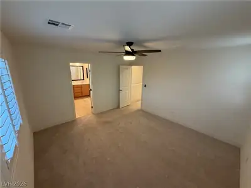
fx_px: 102
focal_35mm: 14
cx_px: 126
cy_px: 94
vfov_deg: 85.7
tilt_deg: -14.3
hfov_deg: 102.1
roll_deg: -1.1
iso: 320
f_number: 2.2
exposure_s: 1/60
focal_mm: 2.22
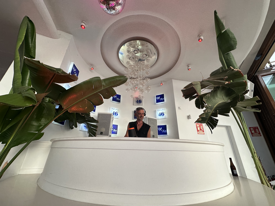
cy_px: 103
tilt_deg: +24.2
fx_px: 111
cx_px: 138
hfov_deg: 102.1
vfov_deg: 85.7
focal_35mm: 14
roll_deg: -1.7
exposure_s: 1/100
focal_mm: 2.22
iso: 80
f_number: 2.2
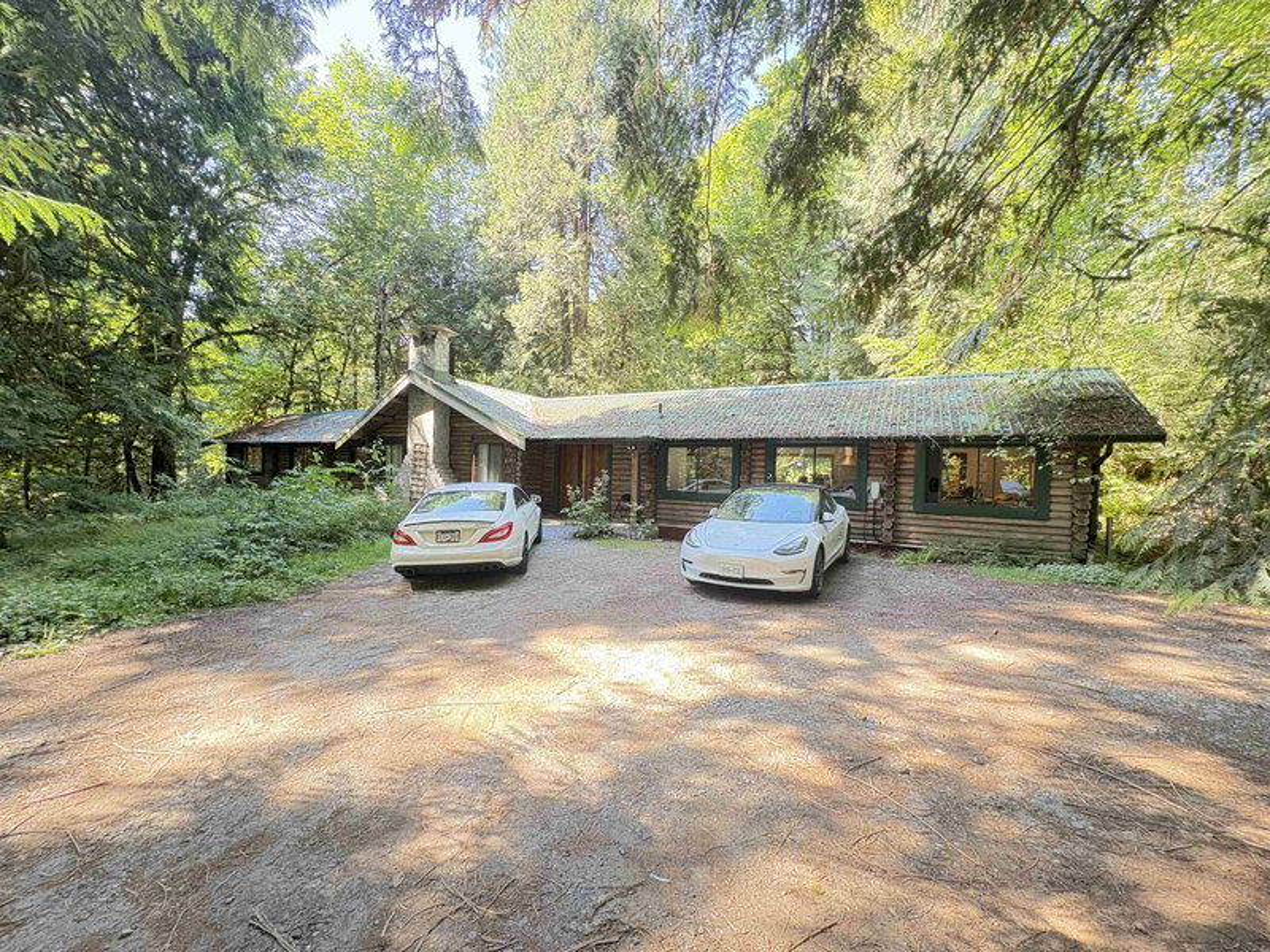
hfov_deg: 102.1
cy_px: 476
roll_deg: -1.1
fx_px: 514
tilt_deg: +0.2
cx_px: 635
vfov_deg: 85.7
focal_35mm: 14
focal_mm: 2.22
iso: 250
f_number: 2.2
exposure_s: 1/60
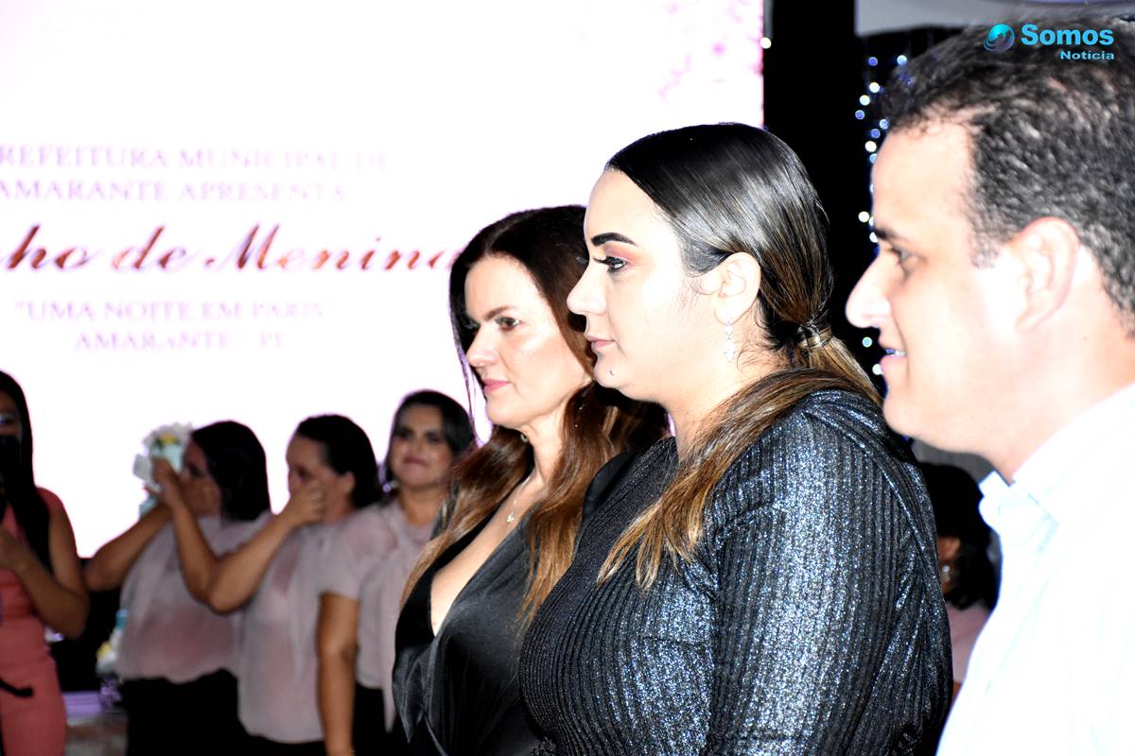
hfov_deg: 22.6
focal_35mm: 90
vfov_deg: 15.2
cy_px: 378
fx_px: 2837
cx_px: 568
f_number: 5
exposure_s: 1/100
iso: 2500
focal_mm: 60
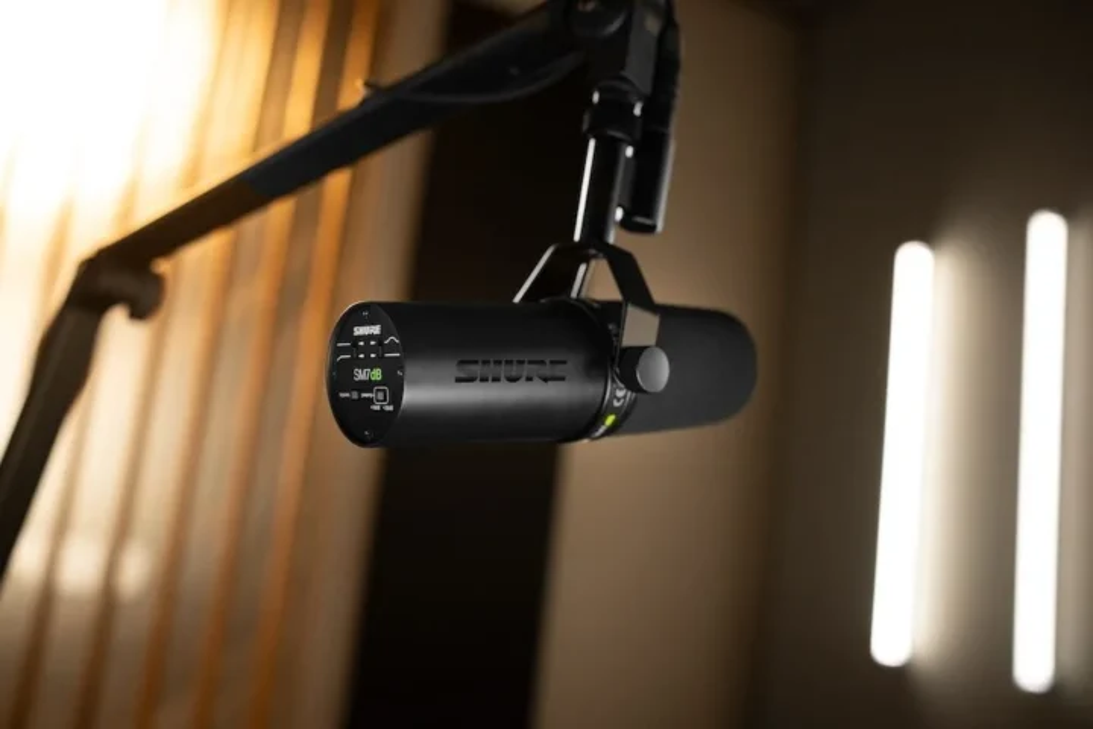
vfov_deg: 37.9
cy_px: 364
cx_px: 546
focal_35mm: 35
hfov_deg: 54.4
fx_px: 1063
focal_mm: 35
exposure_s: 1/250
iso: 1600
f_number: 2.8
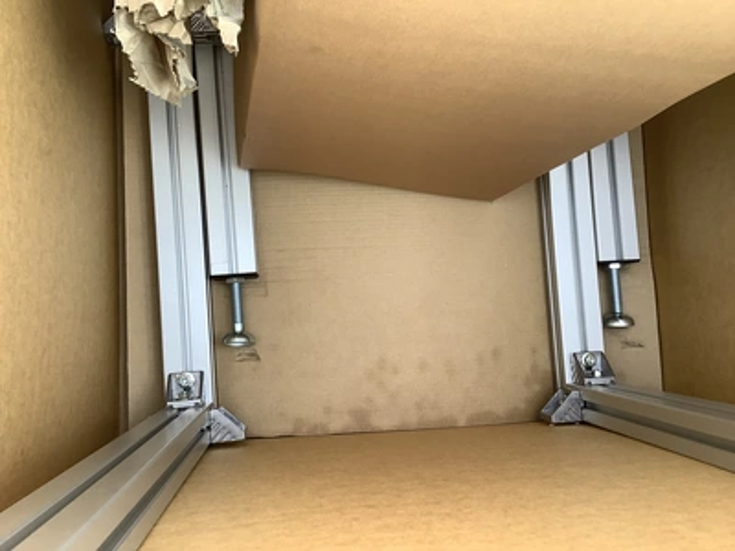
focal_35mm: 31
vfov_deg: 45.4
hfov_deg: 58.4
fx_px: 658
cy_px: 276
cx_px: 368
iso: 64
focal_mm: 3.3
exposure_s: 1/50
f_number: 2.4
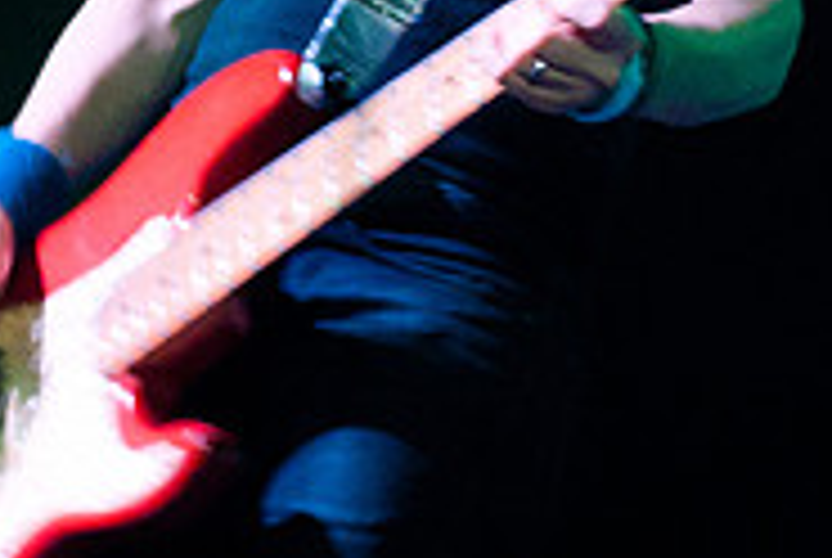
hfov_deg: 8.7
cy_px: -124
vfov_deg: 5.8
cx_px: 216
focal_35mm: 235
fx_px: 5440
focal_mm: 50
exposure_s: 1/25
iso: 1600
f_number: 2.5
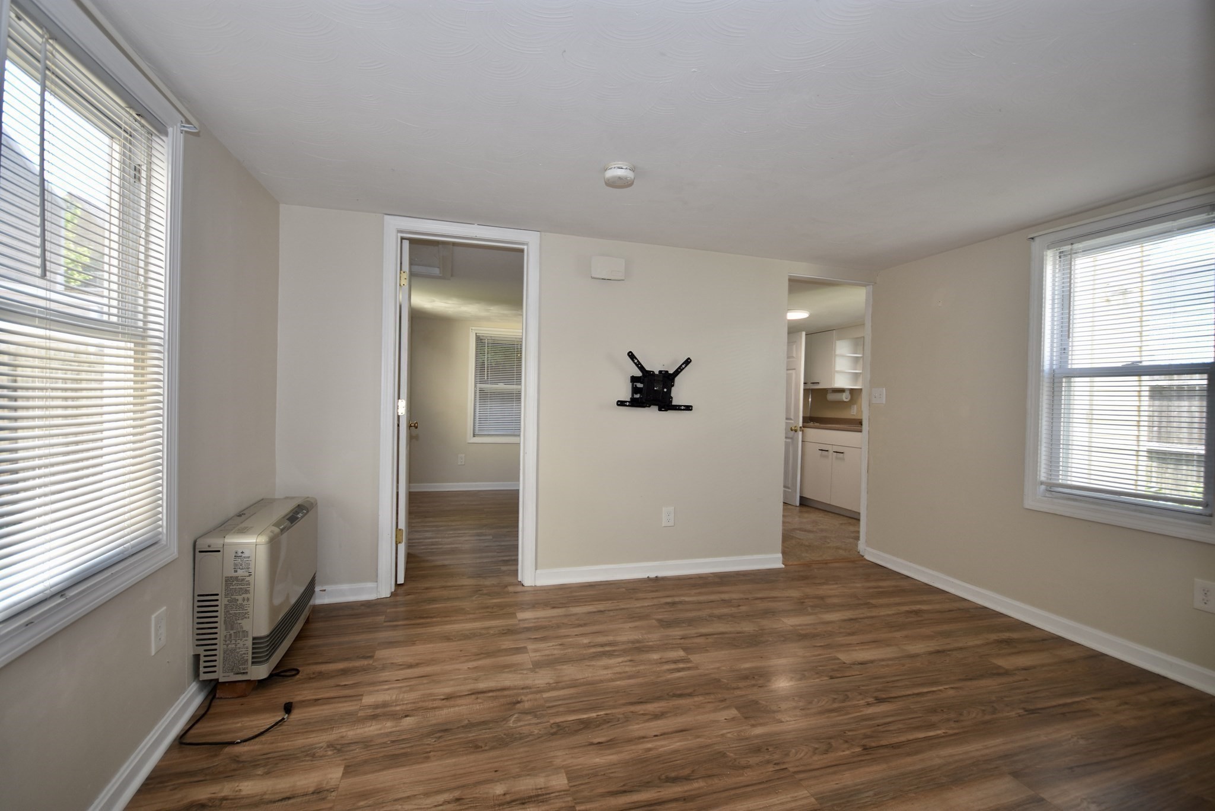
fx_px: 506
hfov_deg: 100.4
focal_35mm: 15
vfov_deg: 77.4
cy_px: 406
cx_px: 608
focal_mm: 10
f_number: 4
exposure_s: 1/60
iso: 200
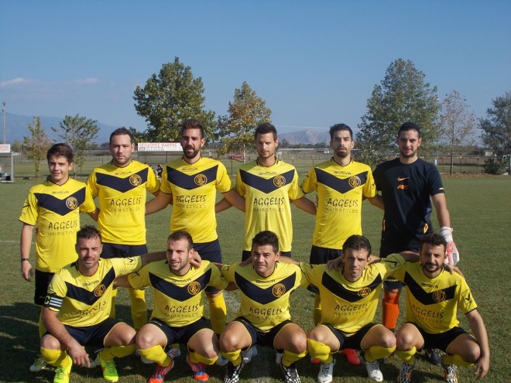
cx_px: 256
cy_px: 192
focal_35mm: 44
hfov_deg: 42.9
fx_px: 650
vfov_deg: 32.9
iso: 80
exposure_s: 1/100
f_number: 10.6
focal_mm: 7.9
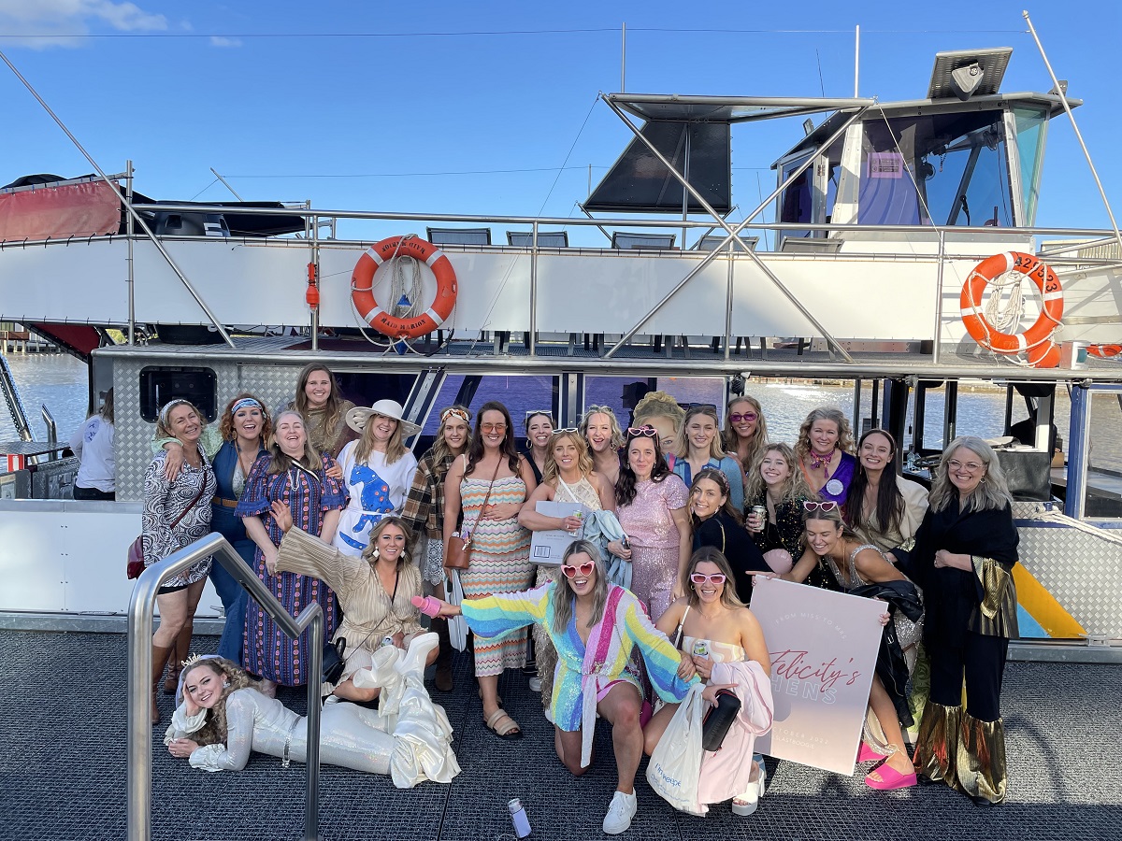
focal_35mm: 26
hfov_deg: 67.3
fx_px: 843
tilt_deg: -3.7
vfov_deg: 53.1
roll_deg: -2.1
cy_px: 420
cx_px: 561
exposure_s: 1/1114
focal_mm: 4.2
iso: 32
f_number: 1.6
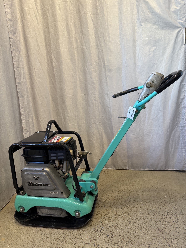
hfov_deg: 56.8
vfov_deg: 71.6
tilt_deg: -9.9
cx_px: 93
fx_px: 172
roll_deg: +5.0
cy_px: 124
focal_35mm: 24
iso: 160
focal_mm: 6.76
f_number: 1.78
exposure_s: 1/50
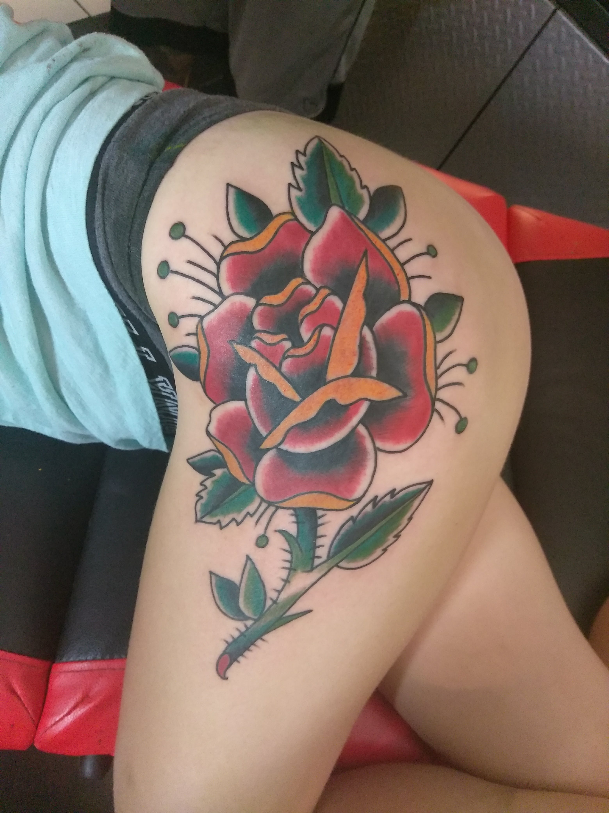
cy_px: 406
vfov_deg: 81.7
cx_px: 304
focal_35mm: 20
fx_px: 469
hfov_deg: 66.0
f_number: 2.2
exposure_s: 1/24
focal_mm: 3.46
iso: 739
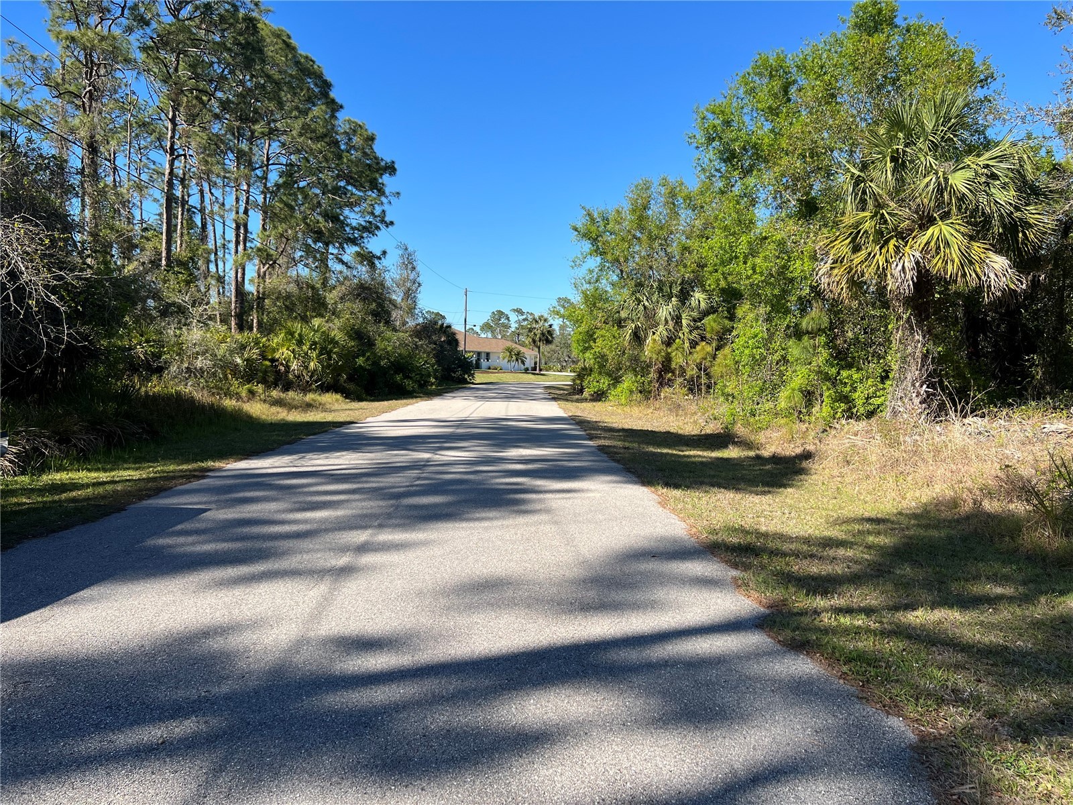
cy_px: 402
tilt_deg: -3.0
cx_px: 536
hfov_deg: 67.3
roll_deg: -1.3
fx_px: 806
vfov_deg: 53.1
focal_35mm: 26
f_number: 1.5
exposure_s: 1/2695
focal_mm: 5.7
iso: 50
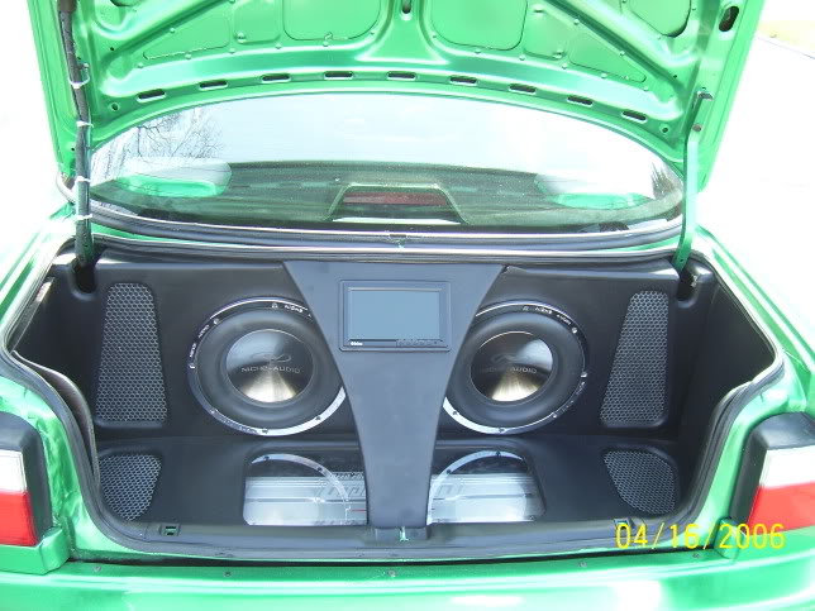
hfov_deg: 54.0
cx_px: 408
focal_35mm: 34
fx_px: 800
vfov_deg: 41.8
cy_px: 306
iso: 80
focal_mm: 5.6
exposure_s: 1/60
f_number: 2.7
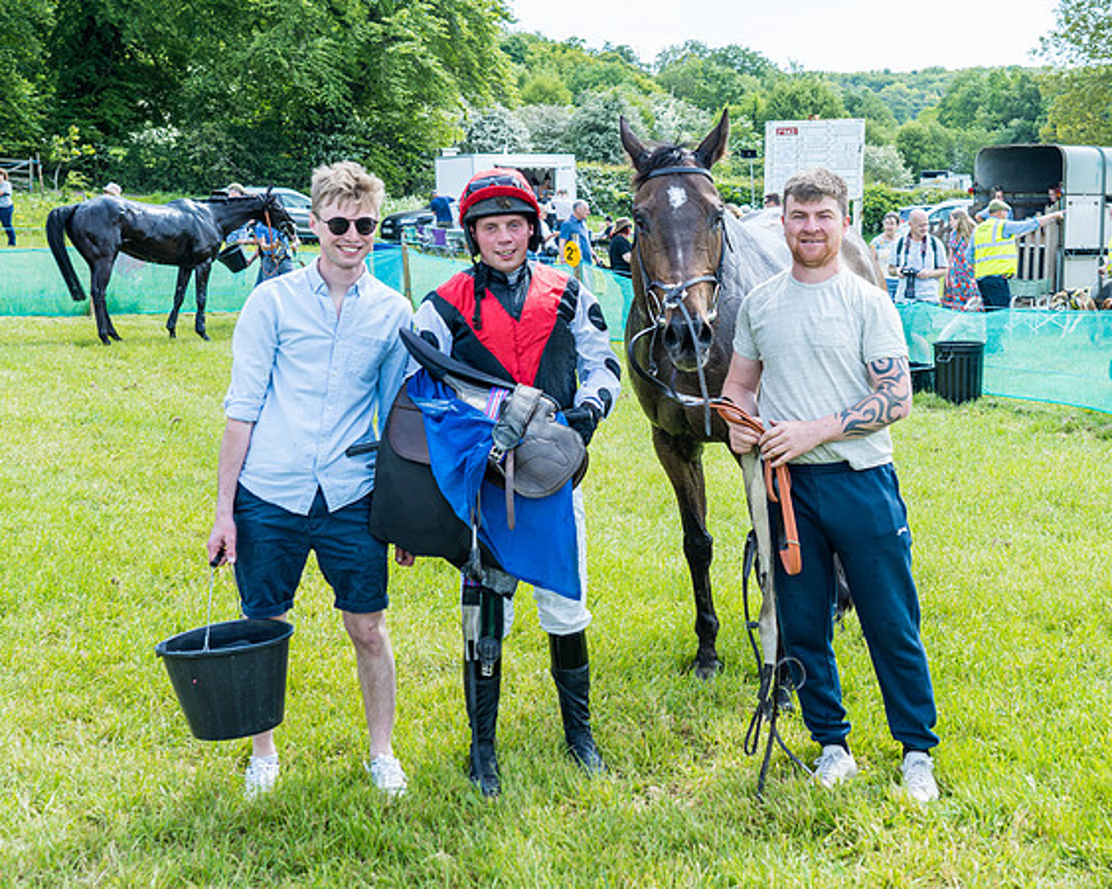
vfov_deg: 32.6
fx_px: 1519
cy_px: 420
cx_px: 792
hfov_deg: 39.4
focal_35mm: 46
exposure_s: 1/160
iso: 50
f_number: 5
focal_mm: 30
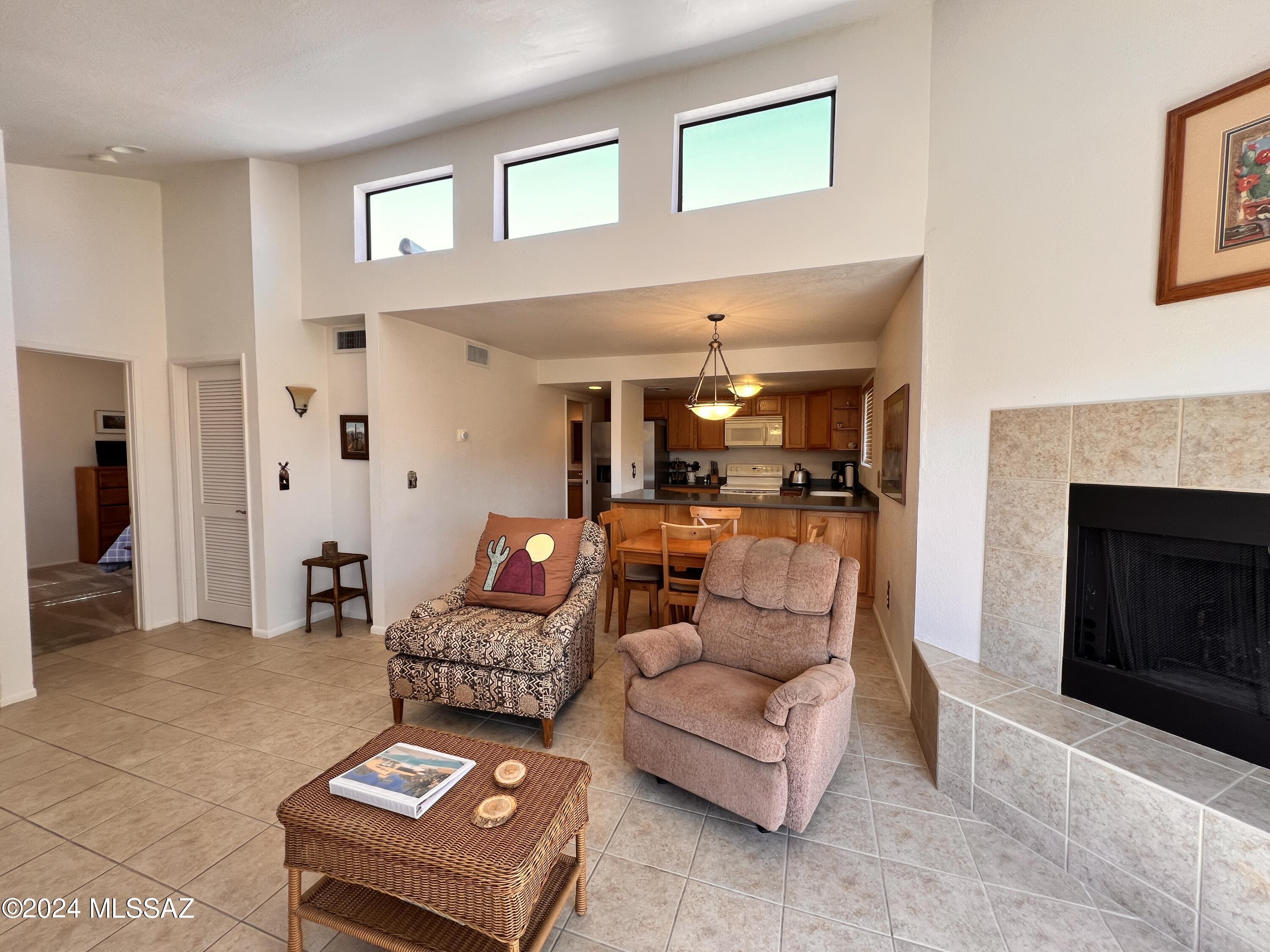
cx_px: 635
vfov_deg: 89.9
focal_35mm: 13
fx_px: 477
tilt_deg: -2.9
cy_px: 476
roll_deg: +0.2
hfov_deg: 106.2
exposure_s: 1/99
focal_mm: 1.57
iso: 50
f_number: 1.8
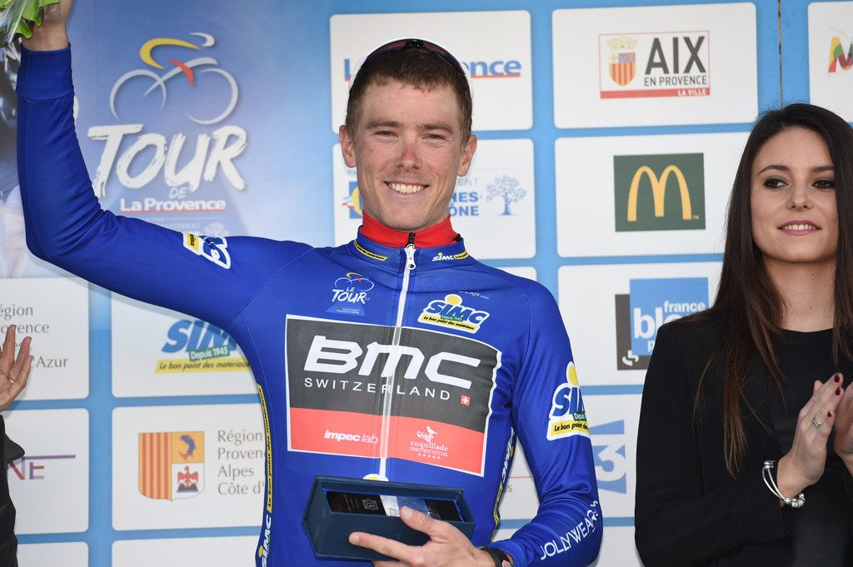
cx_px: 426
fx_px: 4735
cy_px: 284
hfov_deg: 10.3
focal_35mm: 200
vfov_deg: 6.9
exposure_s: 1/250
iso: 200
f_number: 4
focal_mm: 200
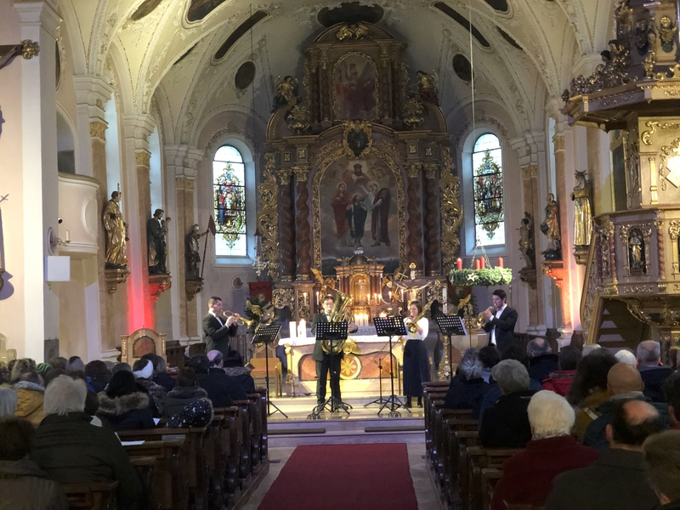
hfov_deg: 36.8
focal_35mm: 52
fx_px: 1021
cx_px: 340
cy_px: 255
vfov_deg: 28.0
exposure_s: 1/8
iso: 250
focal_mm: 6
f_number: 2.4
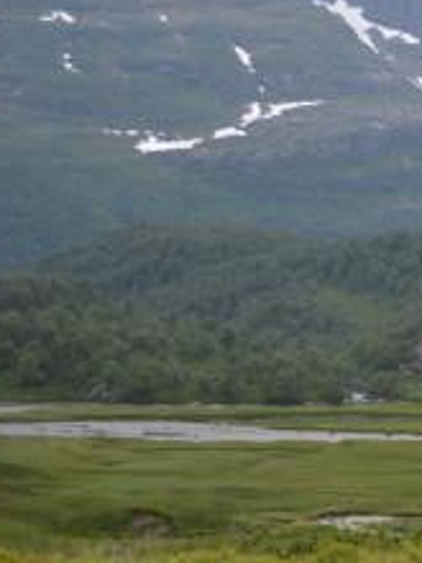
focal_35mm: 119
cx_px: 864
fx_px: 1934
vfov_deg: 16.5
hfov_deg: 11.2
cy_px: 301
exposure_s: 1/160
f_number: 4.2
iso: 100
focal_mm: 26
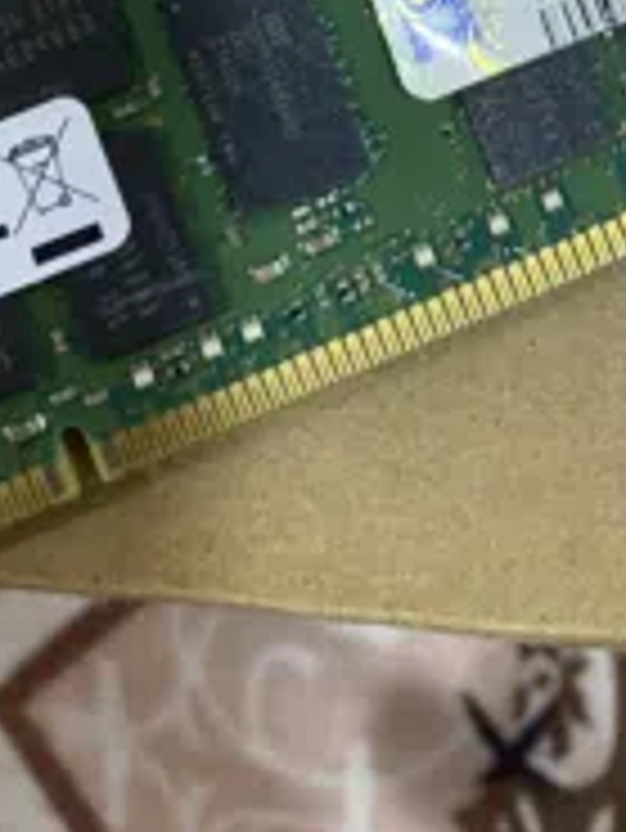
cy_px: -317
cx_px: 522
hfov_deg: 20.2
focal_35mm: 72
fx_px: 1734
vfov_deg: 23.2
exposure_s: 1/50
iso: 160
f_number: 1.8
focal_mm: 4.25
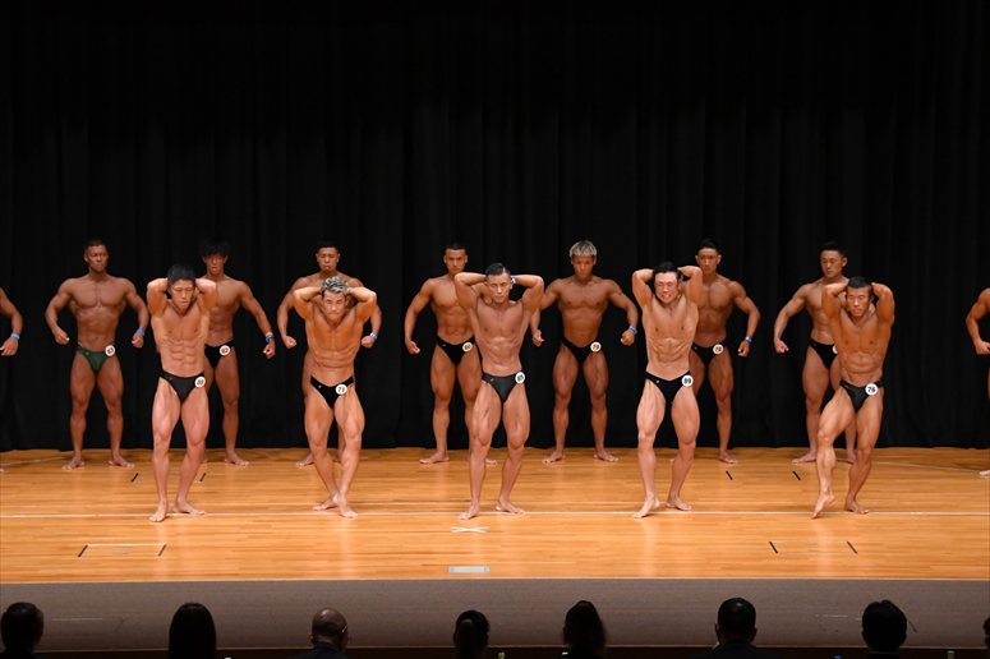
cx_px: 495
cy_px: 330
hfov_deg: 16.7
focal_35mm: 123
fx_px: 3381
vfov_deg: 11.1
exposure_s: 1/400
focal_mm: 82
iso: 3200
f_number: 5.6
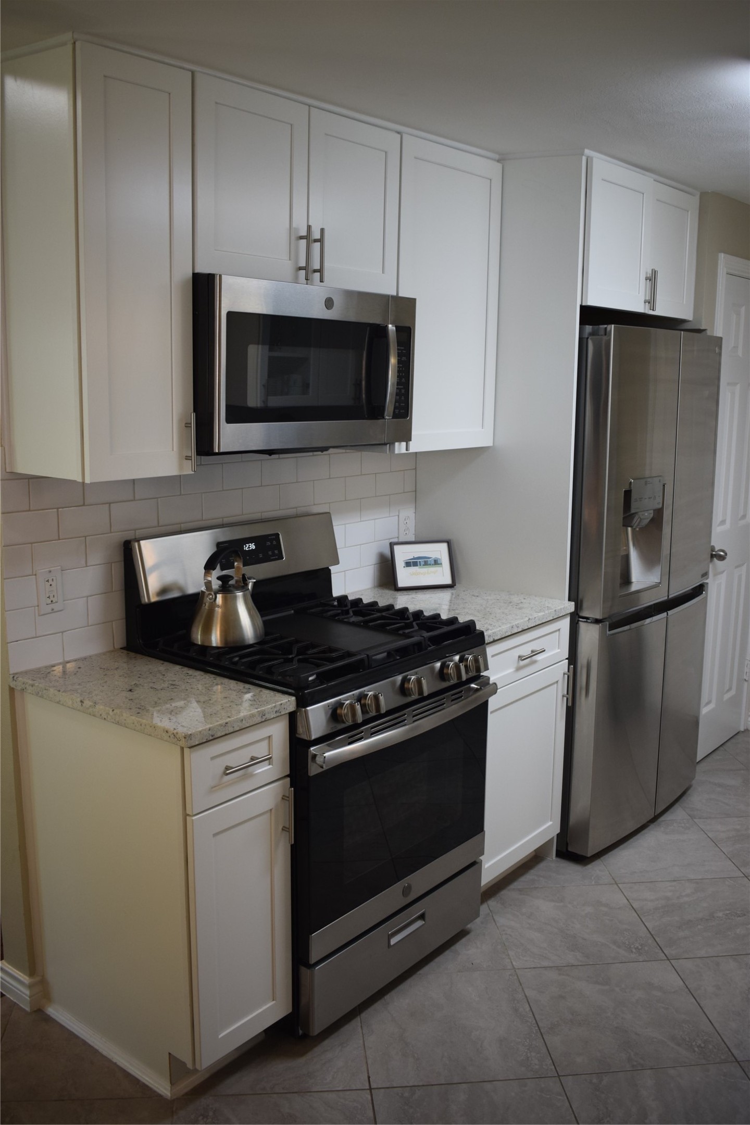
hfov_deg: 41.7
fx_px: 984
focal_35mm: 32
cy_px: 562
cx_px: 375
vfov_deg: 59.5
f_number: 4
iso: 450
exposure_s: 1/60
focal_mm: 21
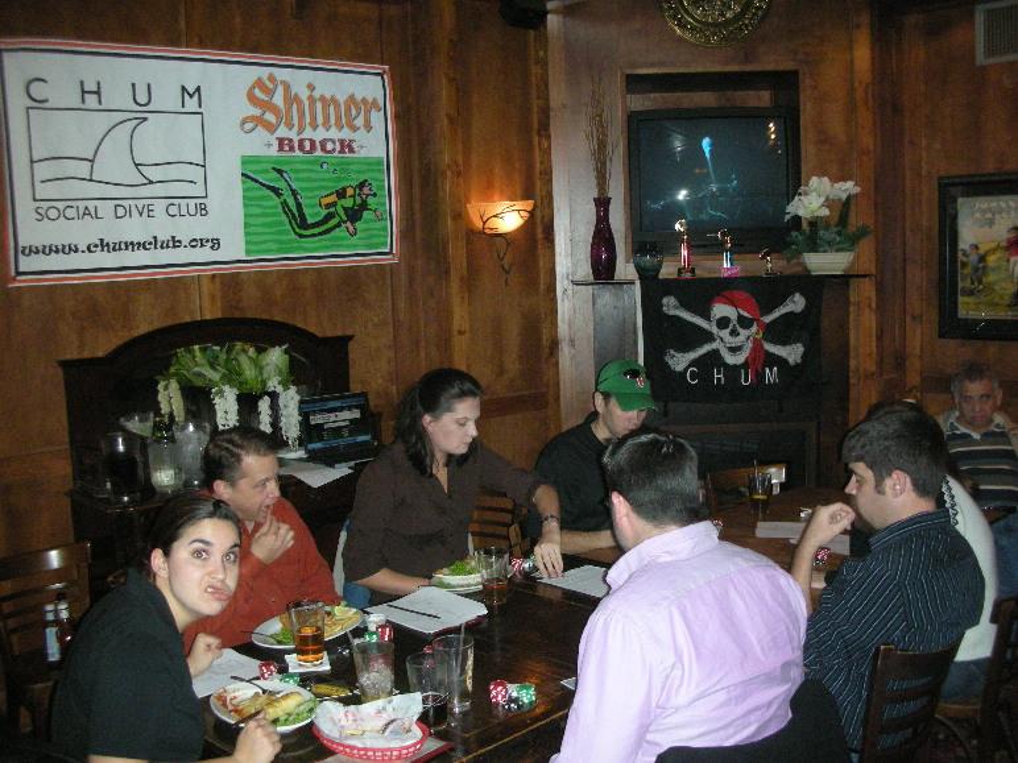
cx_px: 509
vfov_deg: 40.7
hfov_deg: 52.6
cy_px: 382
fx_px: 1029
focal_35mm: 35
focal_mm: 5.8
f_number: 2.8
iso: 310
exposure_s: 1/60
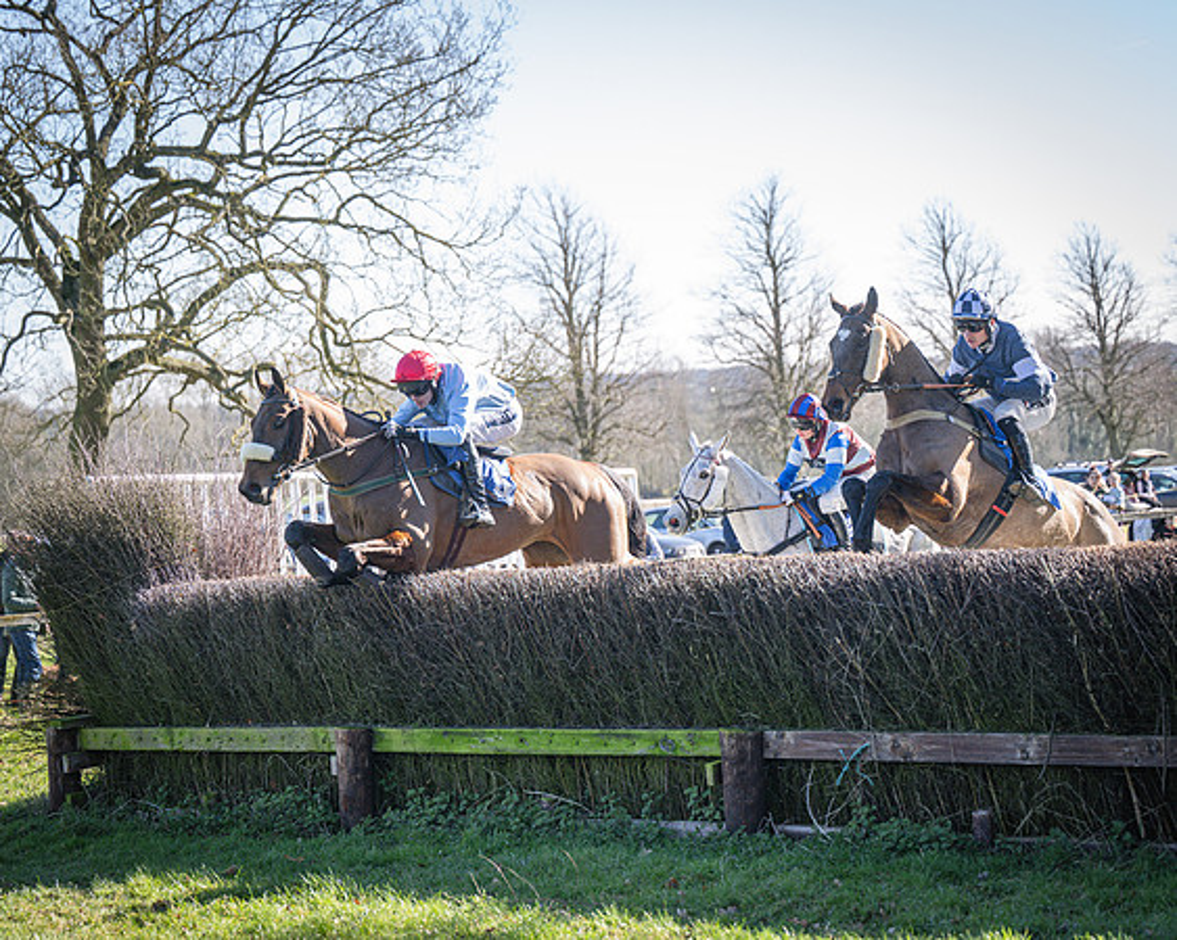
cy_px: 470
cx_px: 588
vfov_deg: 19.4
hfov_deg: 24.2
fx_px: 2745
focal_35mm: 79
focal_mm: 70
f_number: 2.8
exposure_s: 1/1600
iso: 400
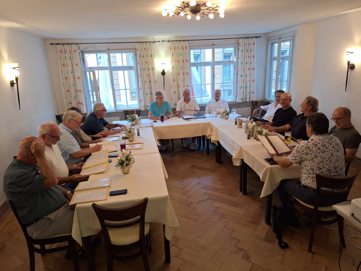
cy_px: 136
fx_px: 240
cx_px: 180
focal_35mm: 23
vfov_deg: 58.9
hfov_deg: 73.9
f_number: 1.8
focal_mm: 5.54
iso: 160
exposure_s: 1/50
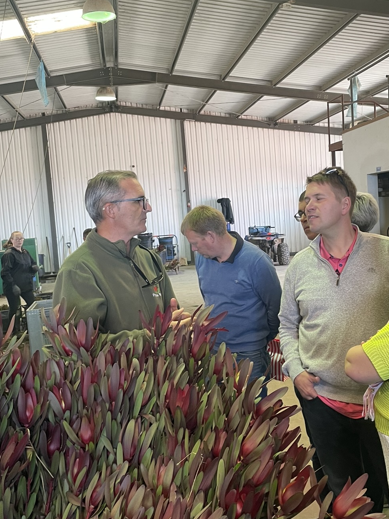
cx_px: 240
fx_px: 614
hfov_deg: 35.0
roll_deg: +3.1
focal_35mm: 41
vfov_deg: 45.8
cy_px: 264
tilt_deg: -4.7
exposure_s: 1/50
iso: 64
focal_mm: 4.2
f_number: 1.6
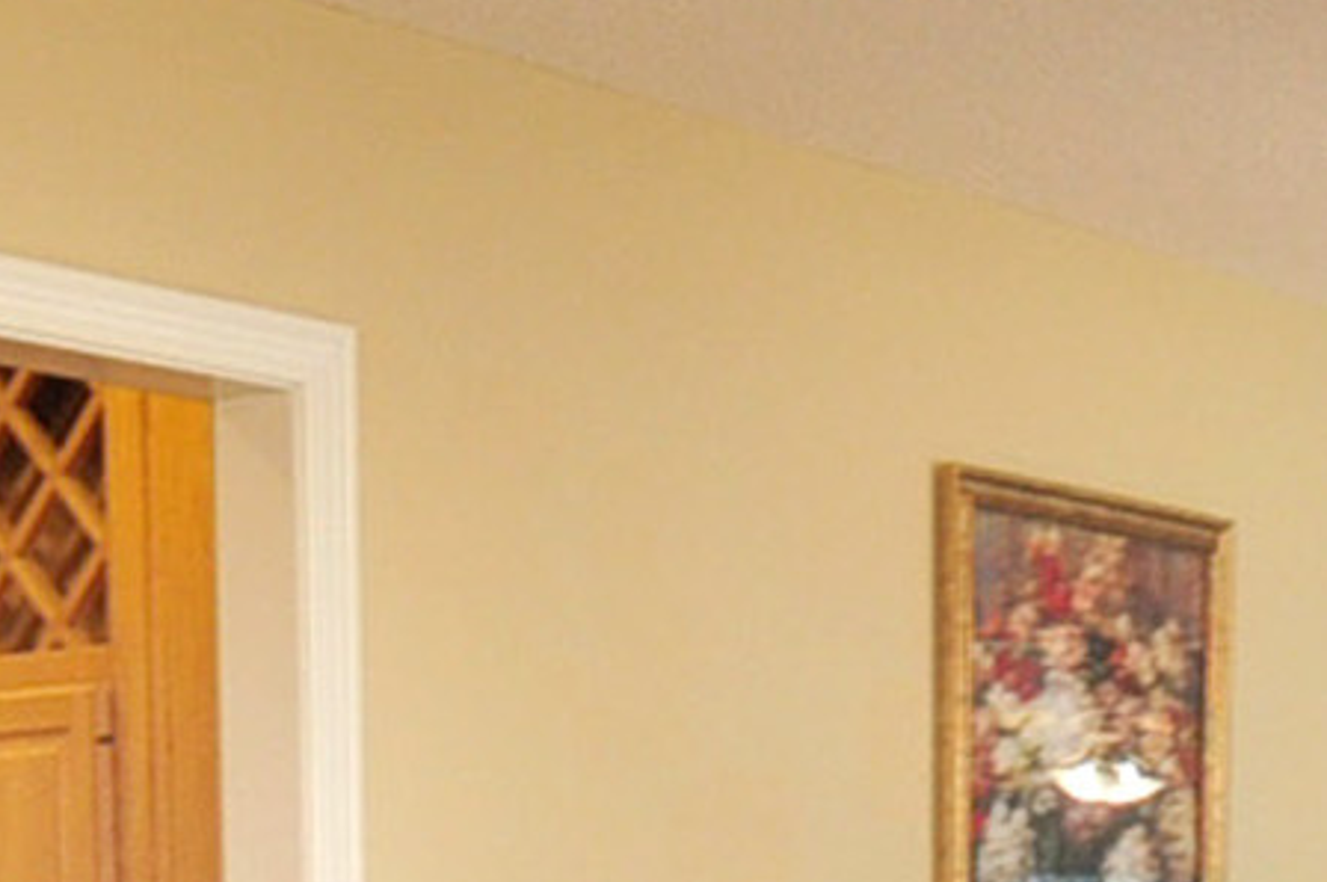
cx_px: 711
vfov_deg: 12.8
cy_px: 1598
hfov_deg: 21.0
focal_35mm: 97
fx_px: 3573
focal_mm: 10
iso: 400
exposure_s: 1/50
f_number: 5
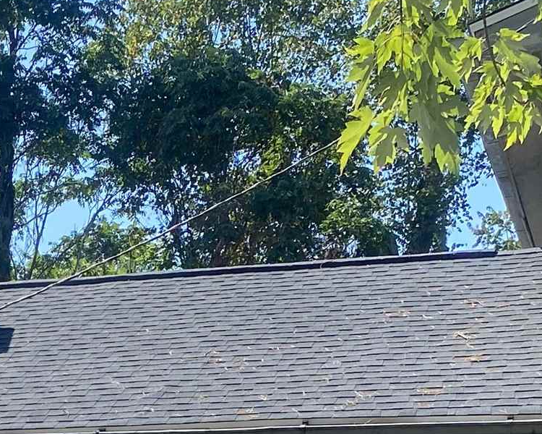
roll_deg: -2.1
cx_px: -137
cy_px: 765
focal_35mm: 104
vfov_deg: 13.4
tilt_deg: -4.0
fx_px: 1668
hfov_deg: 17.5
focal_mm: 4.25
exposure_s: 1/1124
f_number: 1.8
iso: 32
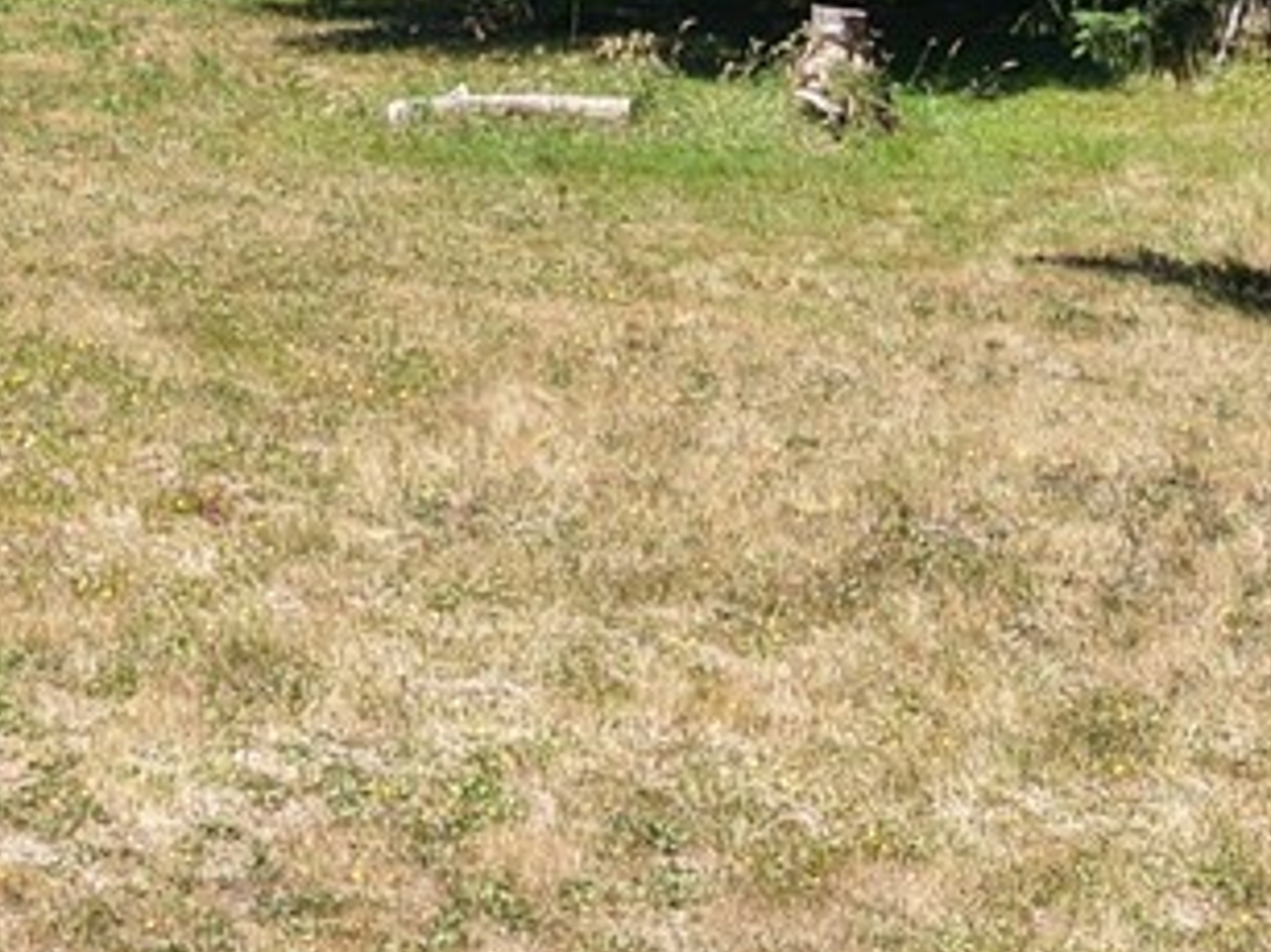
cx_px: -244
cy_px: -277
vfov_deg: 11.5
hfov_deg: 15.2
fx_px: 4588
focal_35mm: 125
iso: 320
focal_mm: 8.67
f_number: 1.8
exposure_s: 1/4000
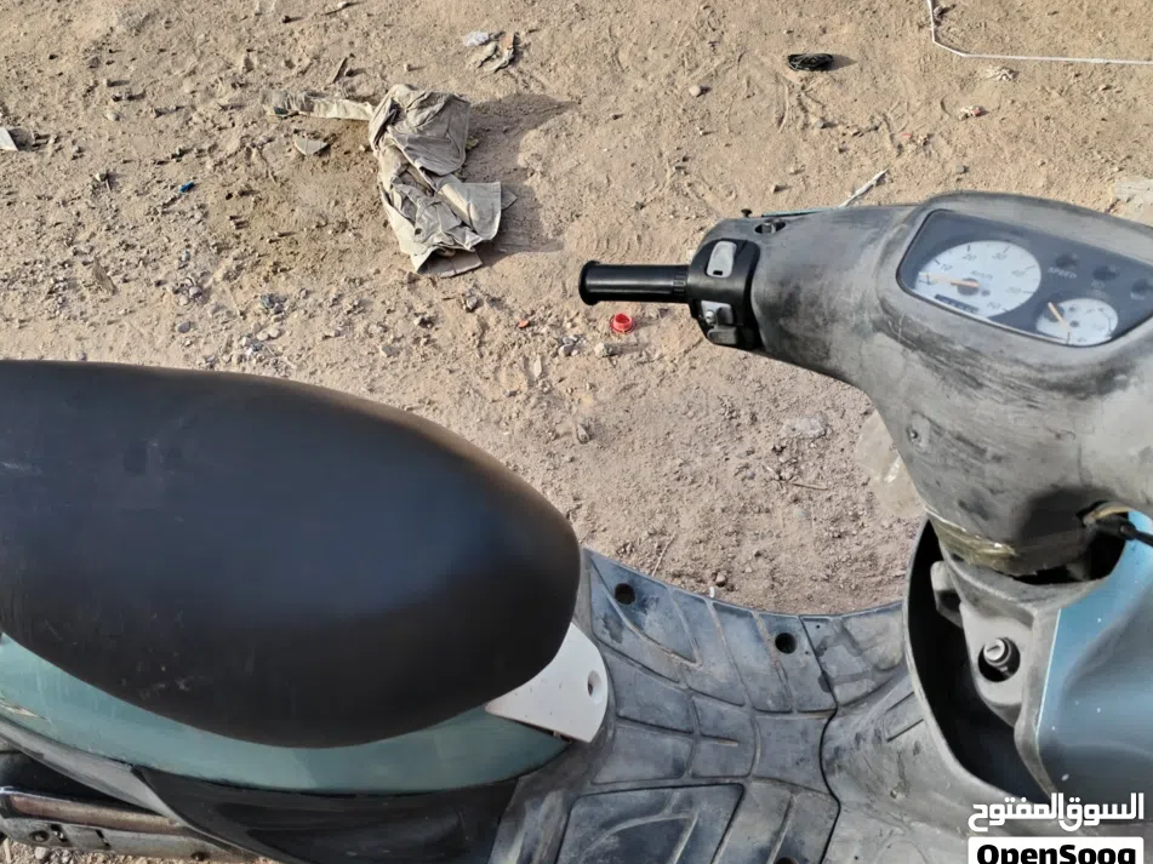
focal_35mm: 28
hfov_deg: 63.4
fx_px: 933
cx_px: 553
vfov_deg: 49.7
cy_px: 444
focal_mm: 4.75
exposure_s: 1/231
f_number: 1.8
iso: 100
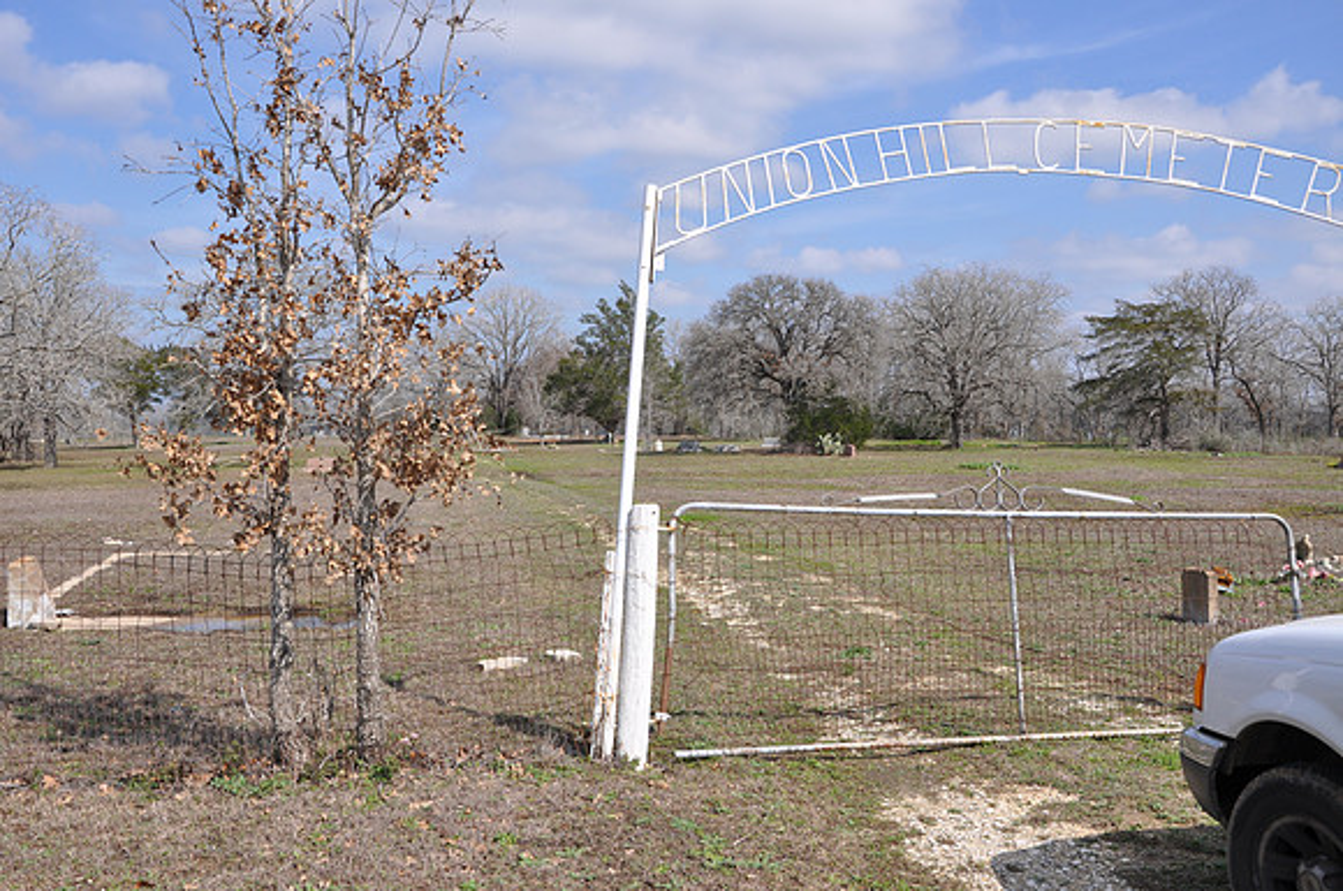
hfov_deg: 53.2
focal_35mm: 36
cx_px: 672
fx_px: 1341
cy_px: 446
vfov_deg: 36.8
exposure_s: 1/320
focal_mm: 24
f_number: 9
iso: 200
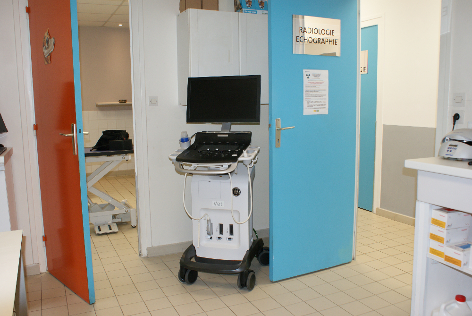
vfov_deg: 43.7
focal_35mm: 30
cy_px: 158
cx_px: 236
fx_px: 394
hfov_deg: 61.9
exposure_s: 1/60
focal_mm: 20
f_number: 5.6
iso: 400
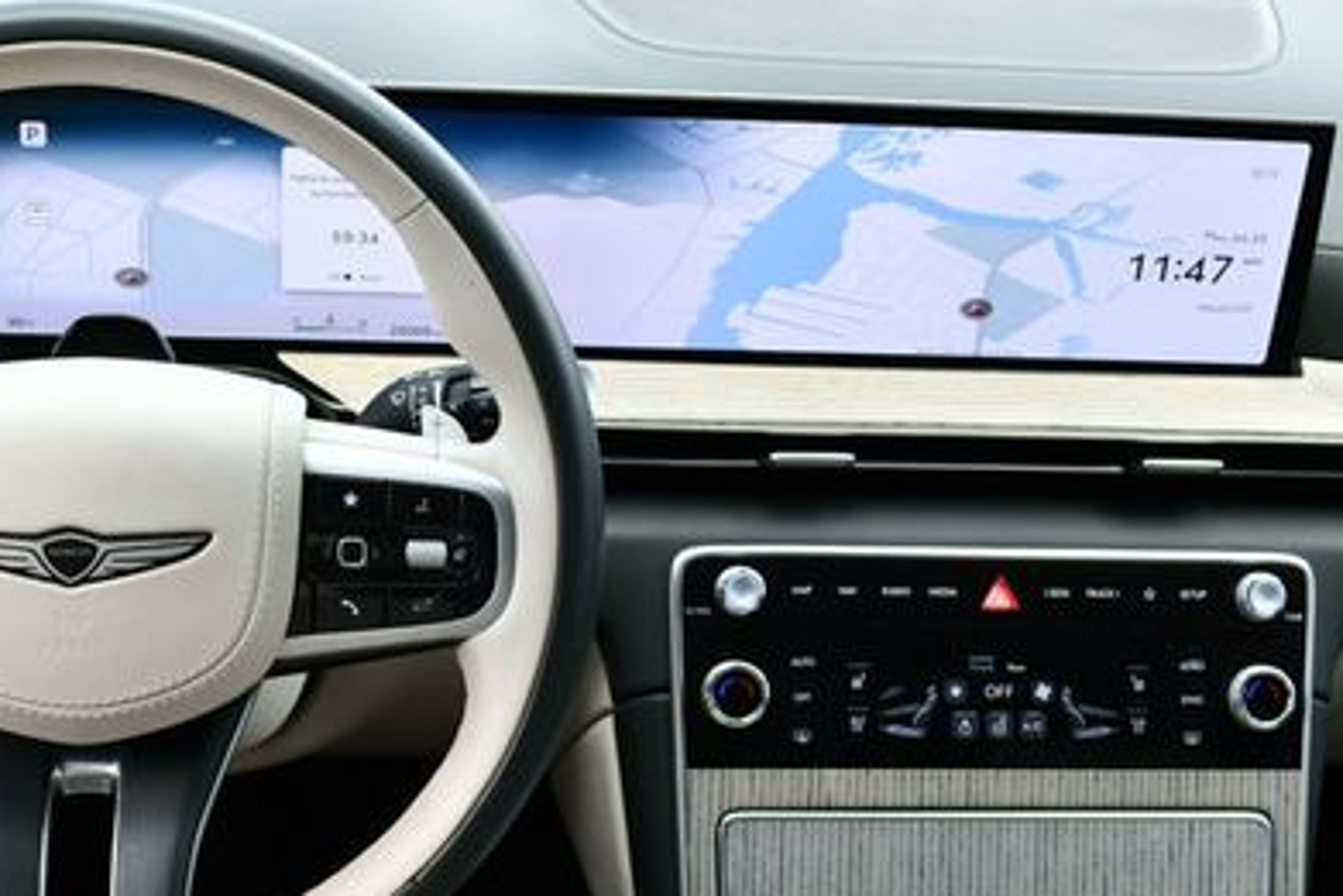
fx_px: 2202
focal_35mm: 59
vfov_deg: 22.9
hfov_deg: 33.8
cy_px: 580
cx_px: 505
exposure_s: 1/250
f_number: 4.5
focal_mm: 18
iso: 400
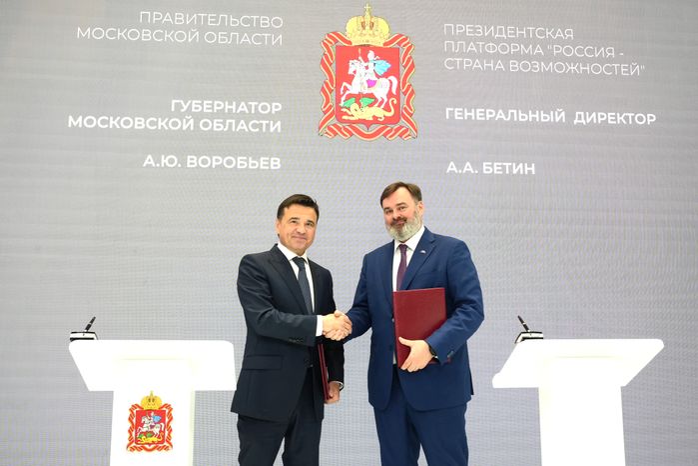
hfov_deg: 61.9
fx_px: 582
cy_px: 233
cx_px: 349
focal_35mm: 30
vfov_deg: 43.6
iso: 1000
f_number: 4.5
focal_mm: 30
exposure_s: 1/125
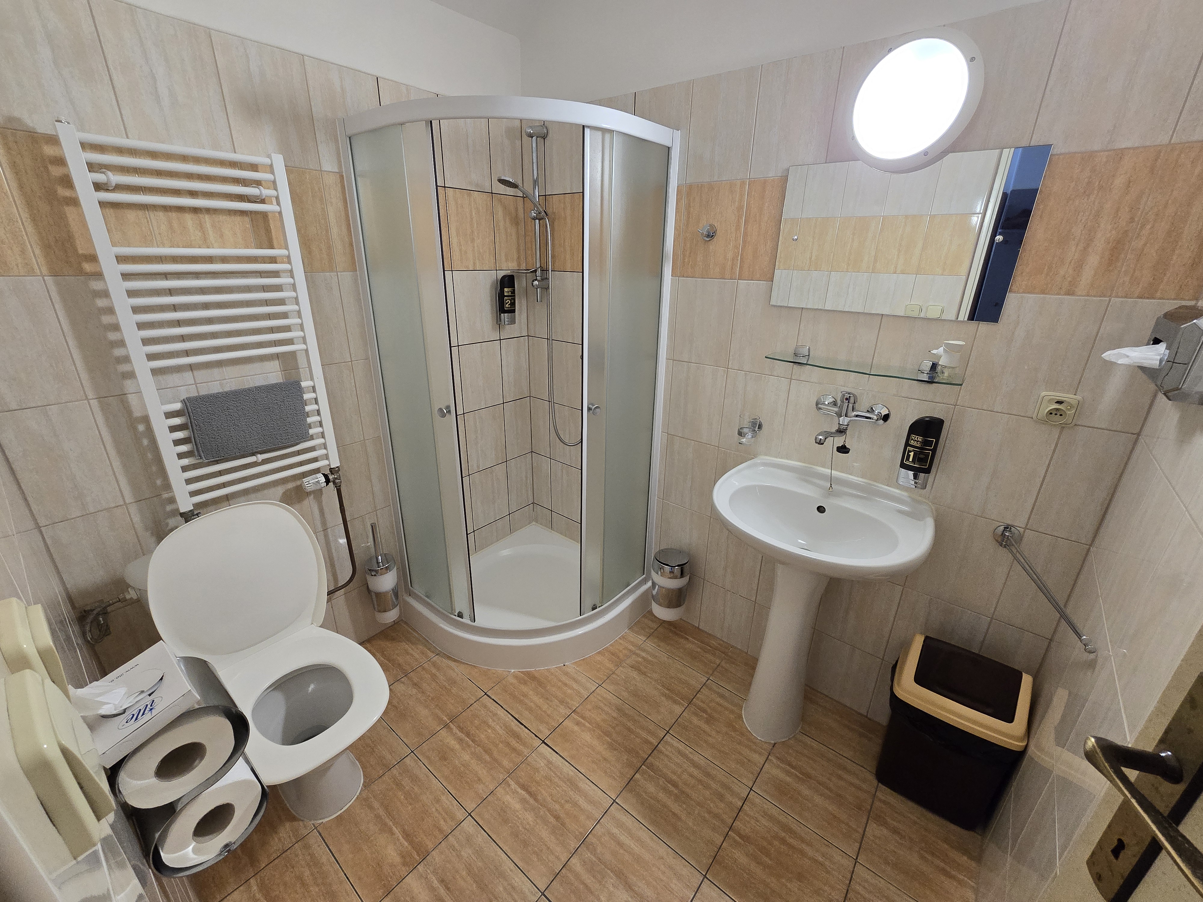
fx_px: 452
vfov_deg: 89.9
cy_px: 451
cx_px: 602
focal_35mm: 13
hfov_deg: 106.2
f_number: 2.2
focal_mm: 2.2
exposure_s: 1/50
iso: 320
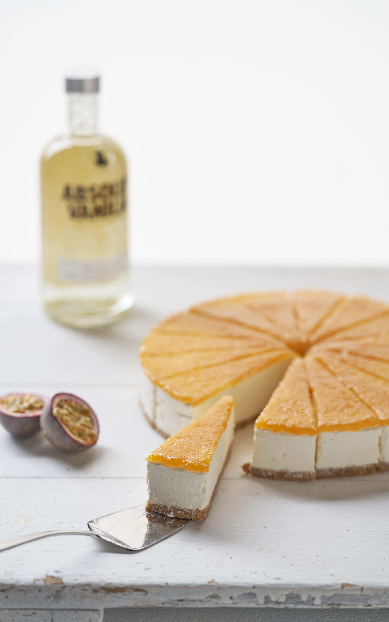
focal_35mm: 138
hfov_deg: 9.5
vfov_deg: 15.1
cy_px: 311
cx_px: 199
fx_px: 2341
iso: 200
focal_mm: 135
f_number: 2.5
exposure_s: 1/160
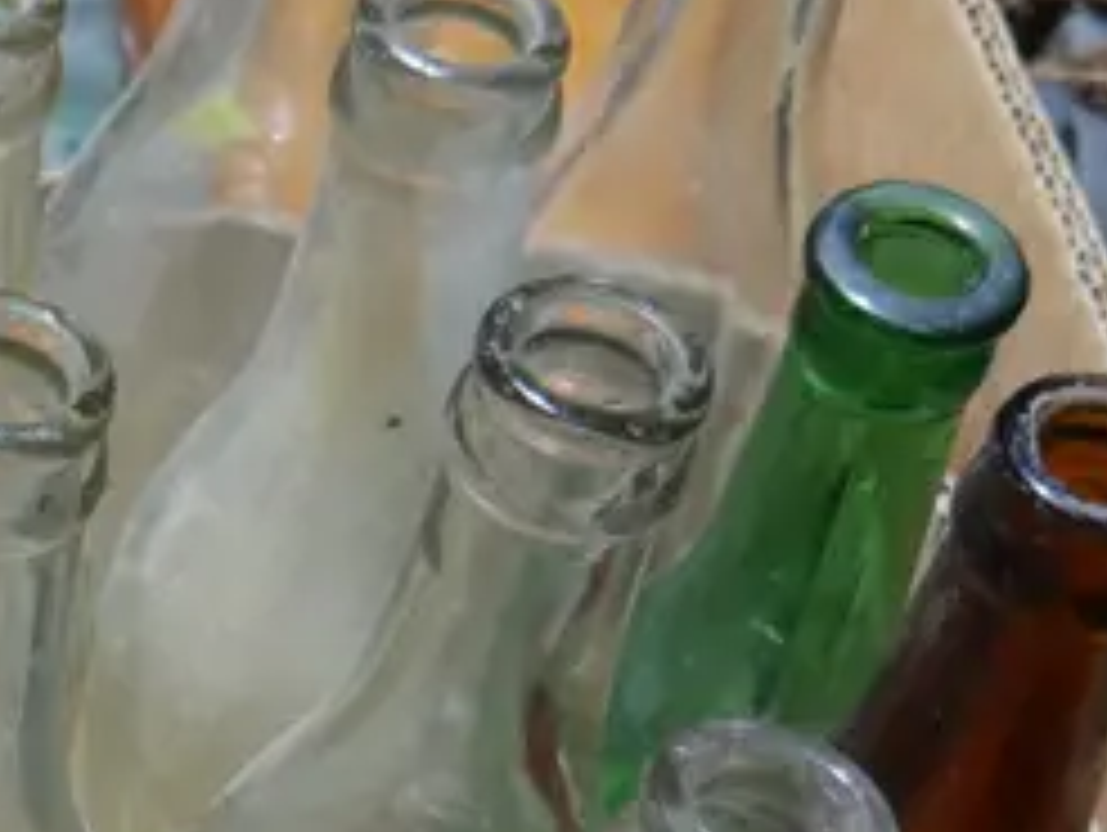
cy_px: 371
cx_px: -243
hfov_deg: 15.2
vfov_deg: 11.9
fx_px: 4001
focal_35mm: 125
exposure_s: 1/60
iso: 400
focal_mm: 15
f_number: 3.6
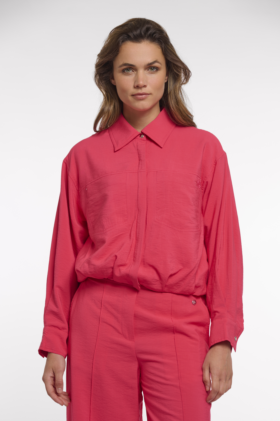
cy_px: 210
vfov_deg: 22.6
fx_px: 1051
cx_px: 140
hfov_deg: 15.2
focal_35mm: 90
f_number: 8
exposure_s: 1/160
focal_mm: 90
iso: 125
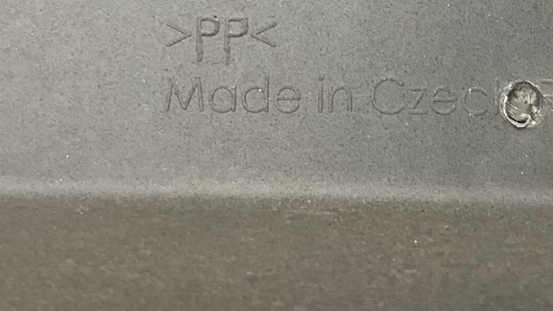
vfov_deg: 14.8
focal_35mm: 76
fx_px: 1115
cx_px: 376
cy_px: -158
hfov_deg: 27.7
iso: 50
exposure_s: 1/60
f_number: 1.8
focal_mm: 3
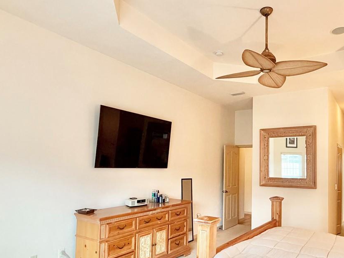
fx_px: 268
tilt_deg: +2.5
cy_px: 156
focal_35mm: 27
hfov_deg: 64.3
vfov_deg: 51.0
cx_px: 217
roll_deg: -0.4
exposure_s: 1/120
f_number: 2.2
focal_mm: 2.22
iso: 320
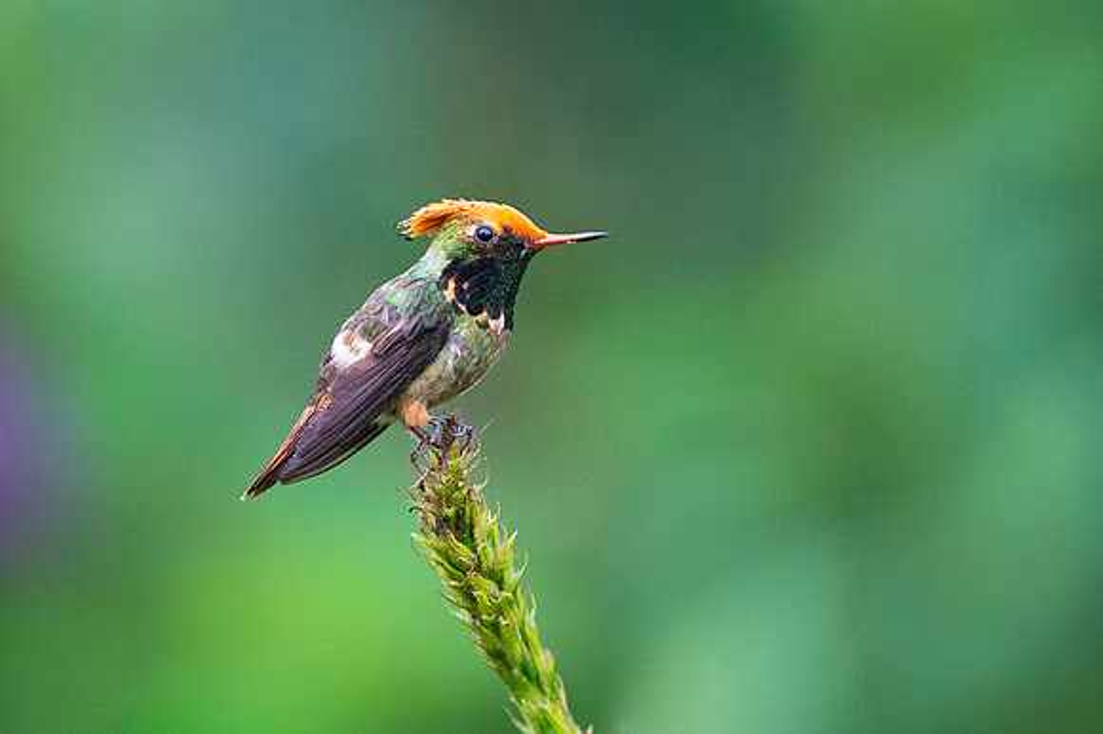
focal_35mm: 1072
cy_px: 222
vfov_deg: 1.3
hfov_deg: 1.9
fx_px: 32832
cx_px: 562
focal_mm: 500
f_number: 4
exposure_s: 1/1000
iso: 3200
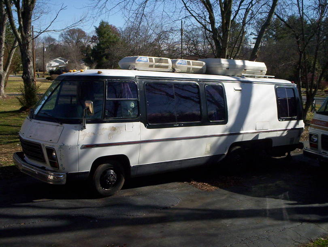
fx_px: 361
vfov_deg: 37.8
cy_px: 124
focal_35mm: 38
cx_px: 164
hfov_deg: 48.9
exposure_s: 1/734
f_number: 4.5
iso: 100
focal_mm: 4.99
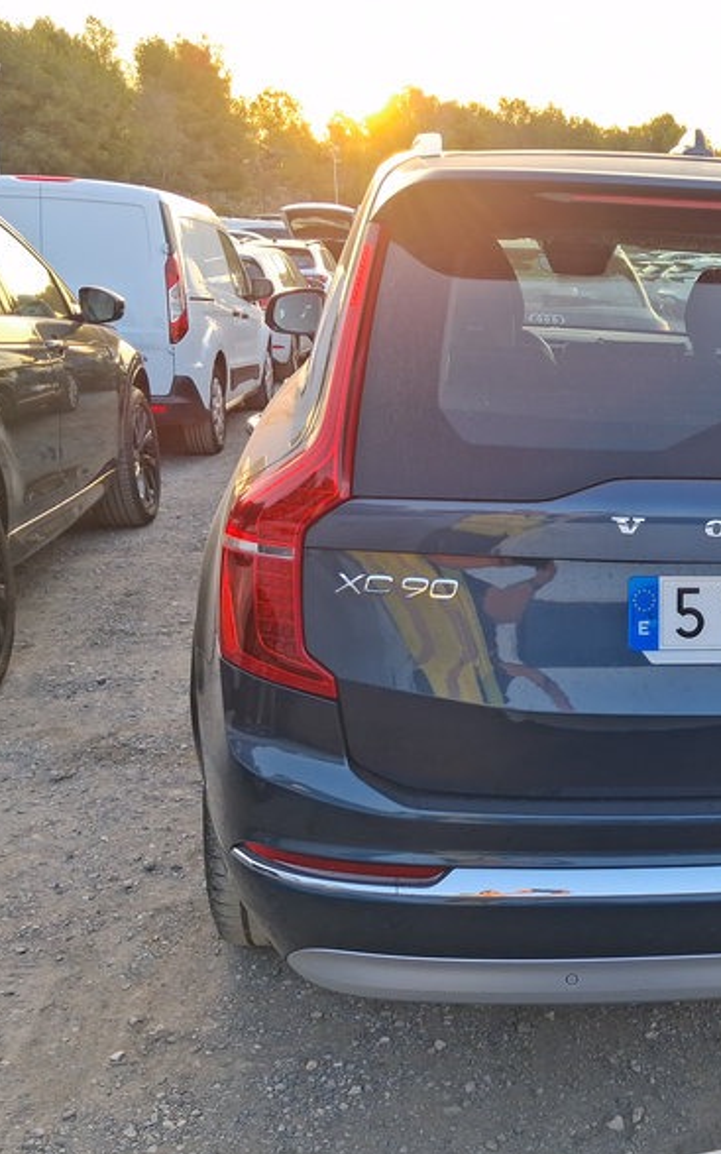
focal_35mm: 39
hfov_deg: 30.9
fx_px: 1226
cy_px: 574
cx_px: 680
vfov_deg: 50.4
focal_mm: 4
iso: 21
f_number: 1.8
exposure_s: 1/100
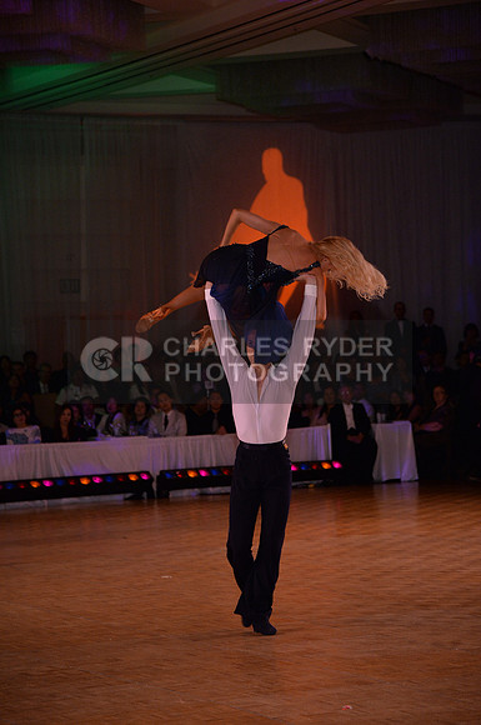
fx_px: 2412
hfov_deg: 11.4
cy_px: 362
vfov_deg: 17.1
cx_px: 240
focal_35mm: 120
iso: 1600
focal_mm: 120
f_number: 4
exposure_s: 1/250
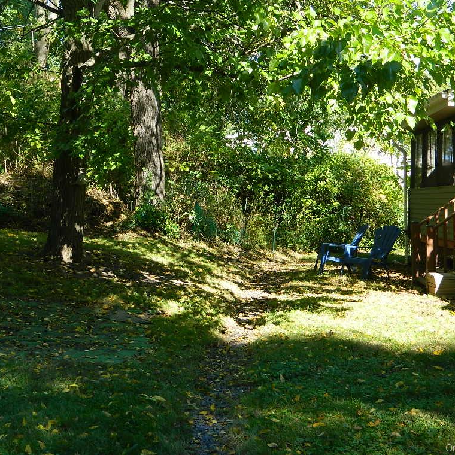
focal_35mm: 56
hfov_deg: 30.5
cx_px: 200
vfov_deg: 30.6
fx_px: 833
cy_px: 226
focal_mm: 8.4
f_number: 3.6
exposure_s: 1/125
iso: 80
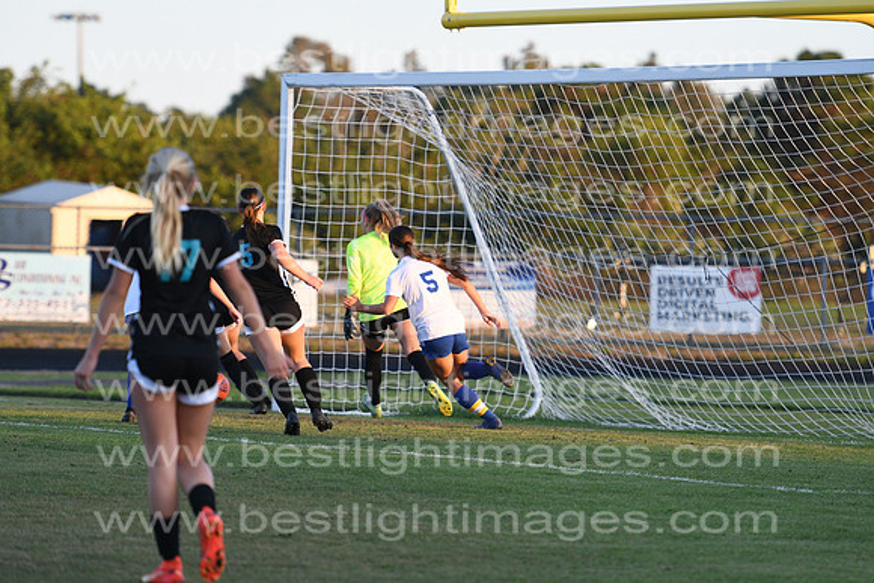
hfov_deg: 8.3
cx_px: 437
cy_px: 292
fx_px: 6010
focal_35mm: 248
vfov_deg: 5.6
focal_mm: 165
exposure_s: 1/800
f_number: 2.8
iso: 280
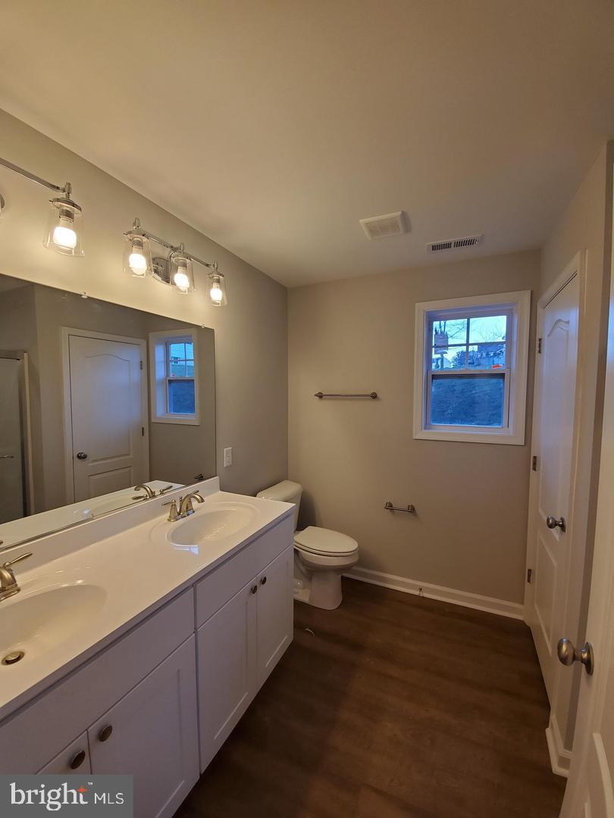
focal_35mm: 13
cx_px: 307
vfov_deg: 106.2
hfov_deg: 89.9
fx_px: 307
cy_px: 409
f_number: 2.2
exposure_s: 1/59
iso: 64
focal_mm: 1.8
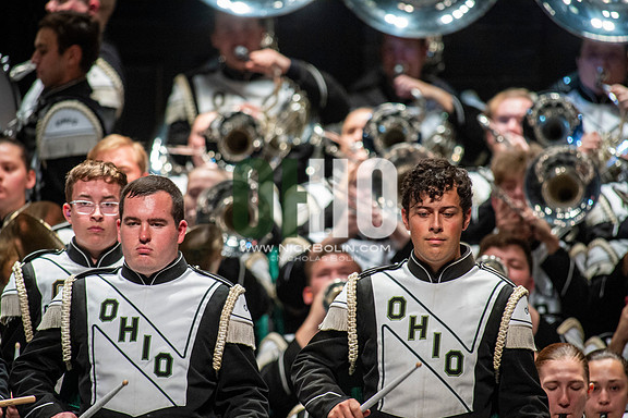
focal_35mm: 604
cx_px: 315
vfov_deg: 2.3
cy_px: 209
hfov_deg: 3.4
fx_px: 10536
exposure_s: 1/400
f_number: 5.6
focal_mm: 600
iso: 5000
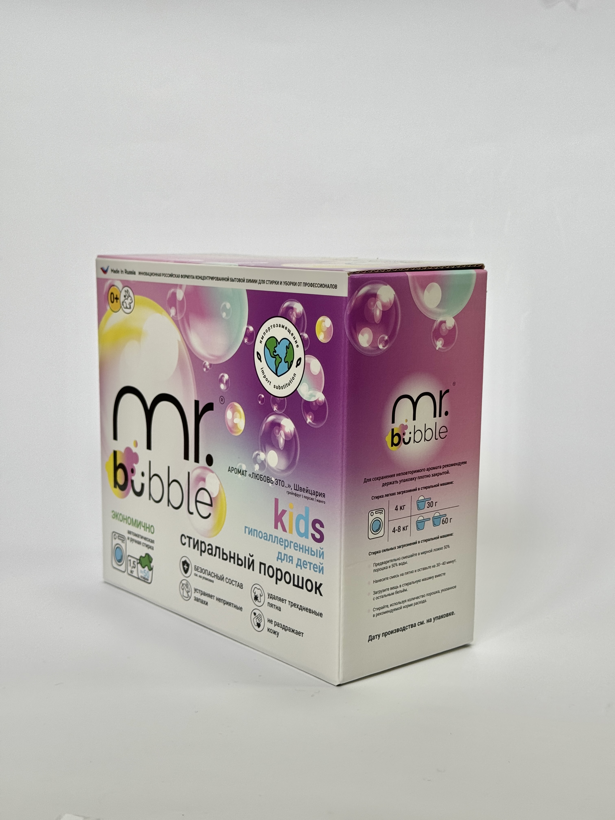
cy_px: 410
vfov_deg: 39.7
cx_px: 308
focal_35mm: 48
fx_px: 1137
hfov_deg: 30.3
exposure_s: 1/159
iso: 50
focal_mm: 6.76
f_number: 1.78
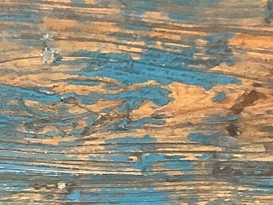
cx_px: 101
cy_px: 116
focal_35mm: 136
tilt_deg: -63.9
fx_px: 1073
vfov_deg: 10.9
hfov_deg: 14.5
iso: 320
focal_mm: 3.3
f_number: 2.4
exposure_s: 1/60
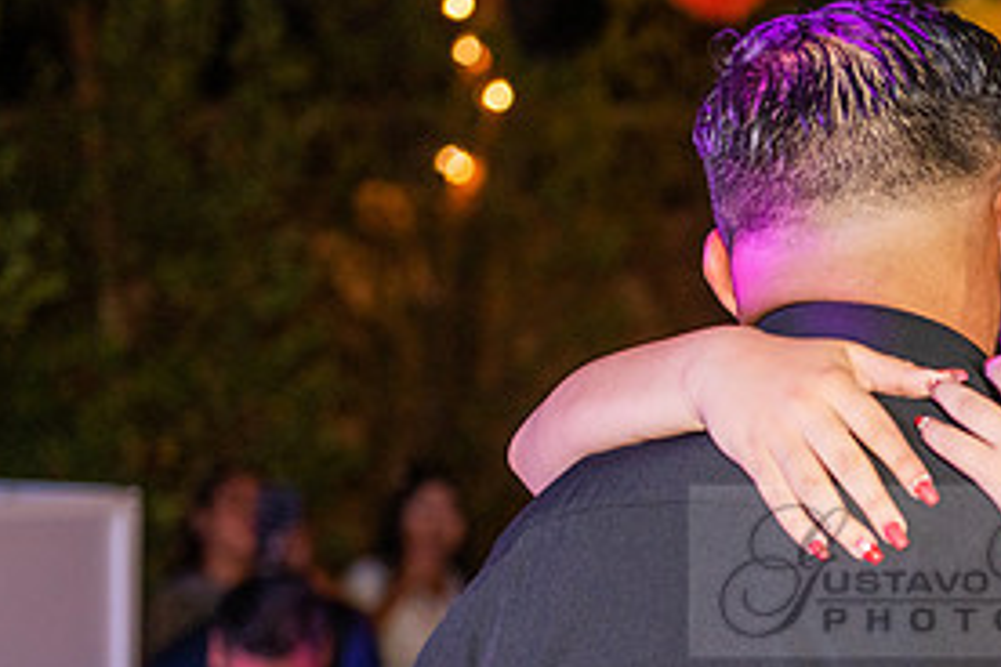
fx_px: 4087
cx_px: 1005
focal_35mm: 147
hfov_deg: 13.8
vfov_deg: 9.3
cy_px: 571
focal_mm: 70
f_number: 3.5
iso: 1600
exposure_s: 1/200
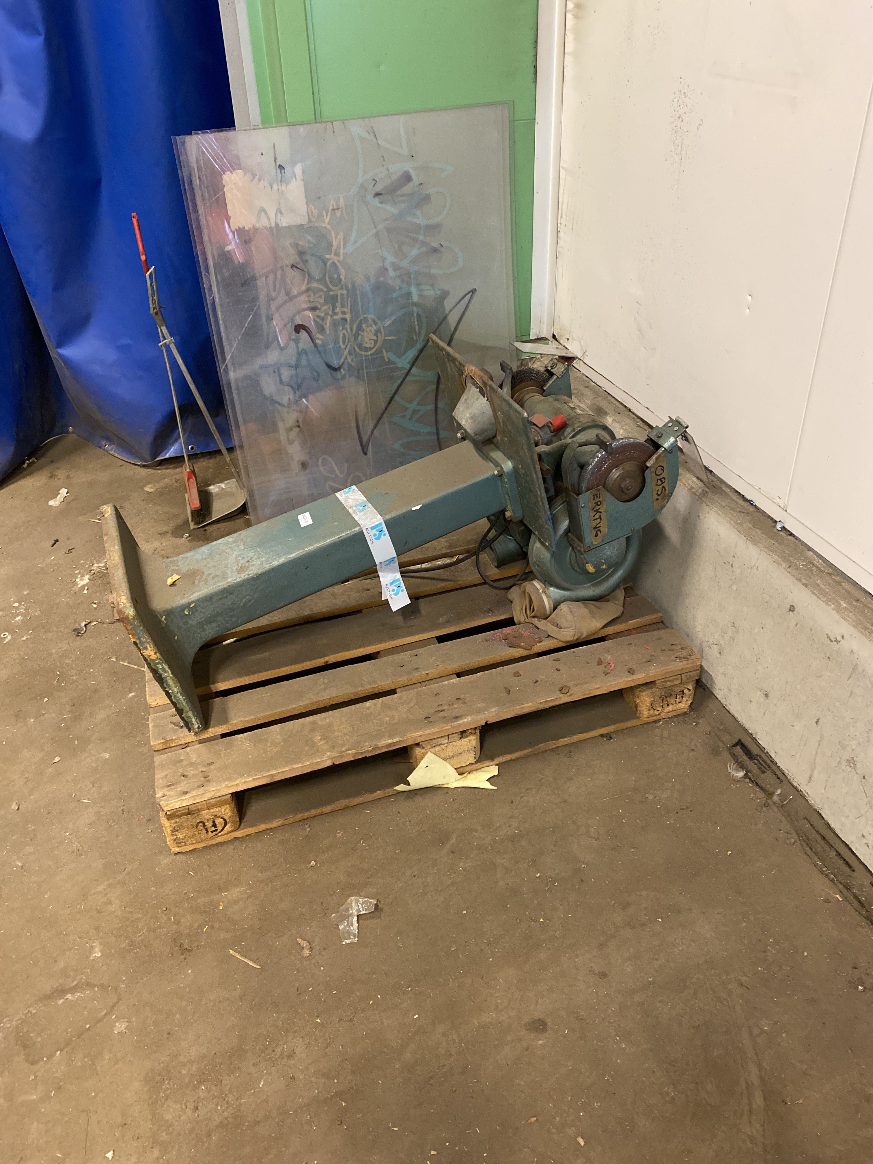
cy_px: 582
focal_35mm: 26
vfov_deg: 67.3
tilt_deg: -32.8
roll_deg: +2.3
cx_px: 436
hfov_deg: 53.1
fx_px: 874
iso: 500
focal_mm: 4.25
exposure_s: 1/33
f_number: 1.8
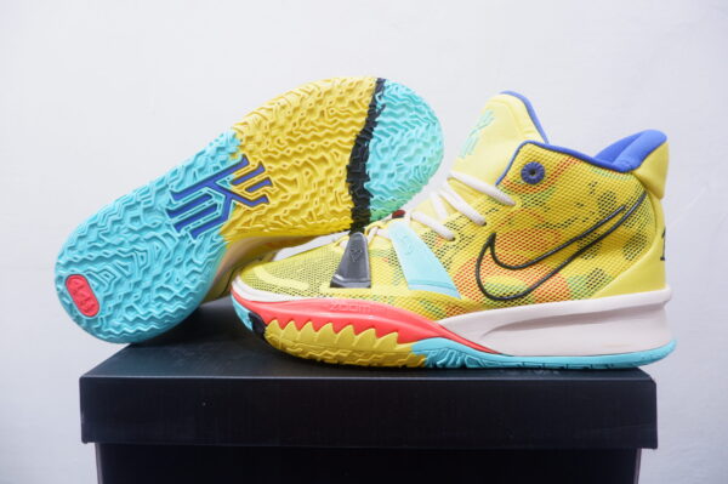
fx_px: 465
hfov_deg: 76.1
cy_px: 242
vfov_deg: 55.0
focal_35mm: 23
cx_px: 364
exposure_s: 1/25
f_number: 3.5
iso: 800
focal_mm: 15
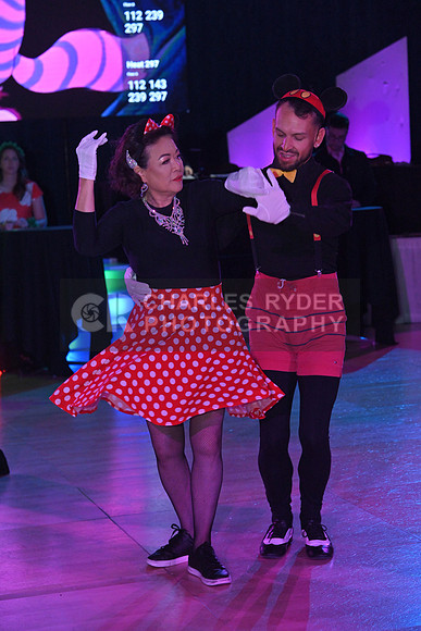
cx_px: 210
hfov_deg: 16.1
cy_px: 316
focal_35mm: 85
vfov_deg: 23.9
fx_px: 1490
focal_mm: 85
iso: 2500
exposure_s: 1/400
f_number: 6.3
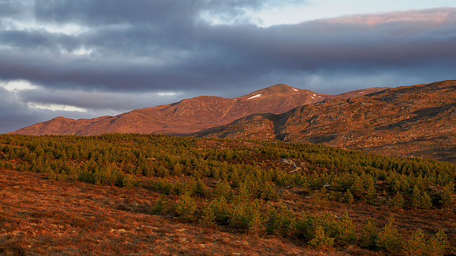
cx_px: 228
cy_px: 85
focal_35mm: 70
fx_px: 843
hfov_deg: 30.3
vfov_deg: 17.2
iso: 400
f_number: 5.6
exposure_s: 1/50
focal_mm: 32
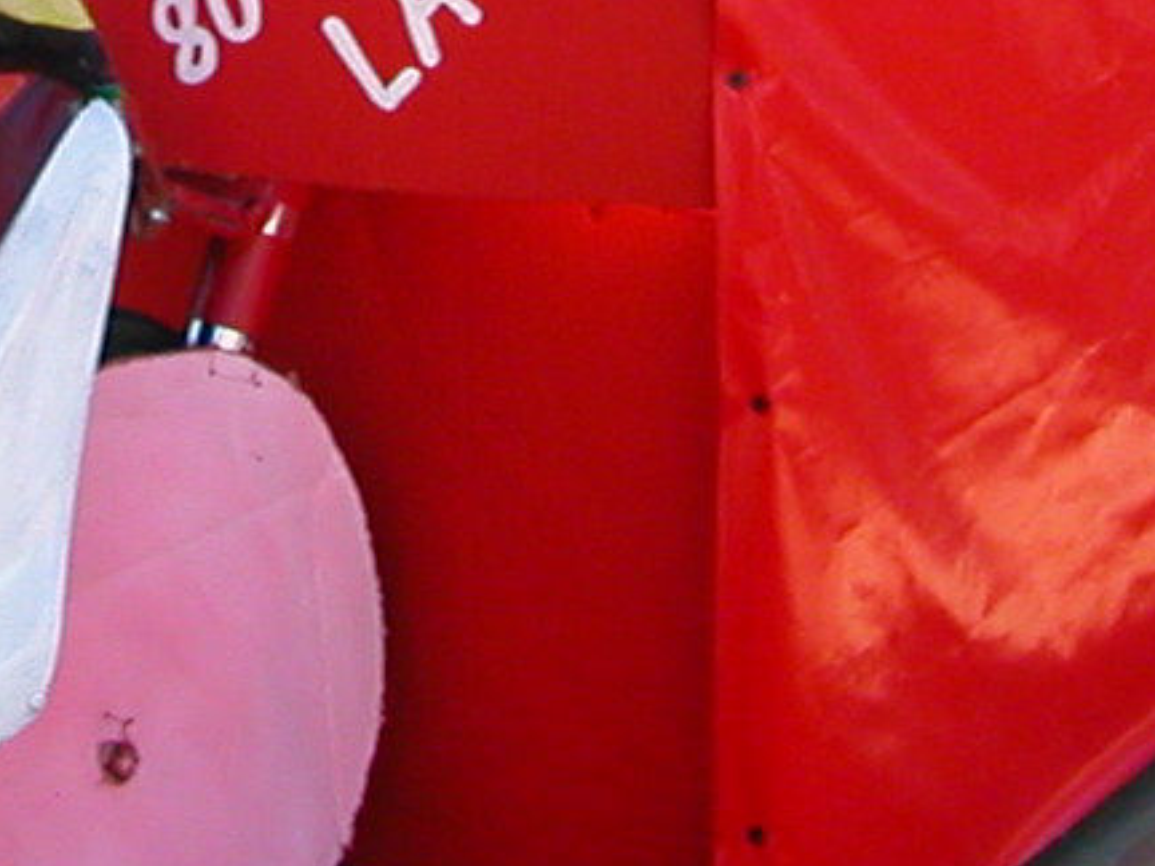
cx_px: 377
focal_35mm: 137
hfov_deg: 14.4
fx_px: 4571
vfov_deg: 10.3
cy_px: -623
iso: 100
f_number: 2.7
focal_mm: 5.6
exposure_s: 1/331
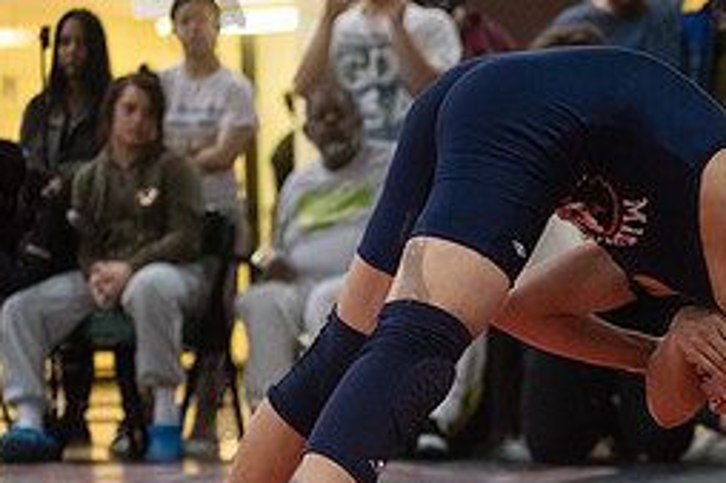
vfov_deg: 7.5
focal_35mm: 183
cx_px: 780
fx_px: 3688
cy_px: 393
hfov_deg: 11.1
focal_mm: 80
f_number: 3.5
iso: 8000
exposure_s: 1/500
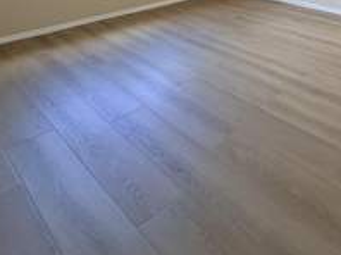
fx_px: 335
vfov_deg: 34.8
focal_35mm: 34
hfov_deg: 49.8
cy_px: -37
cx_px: 288
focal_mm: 2.22
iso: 125
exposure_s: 1/121
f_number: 2.2
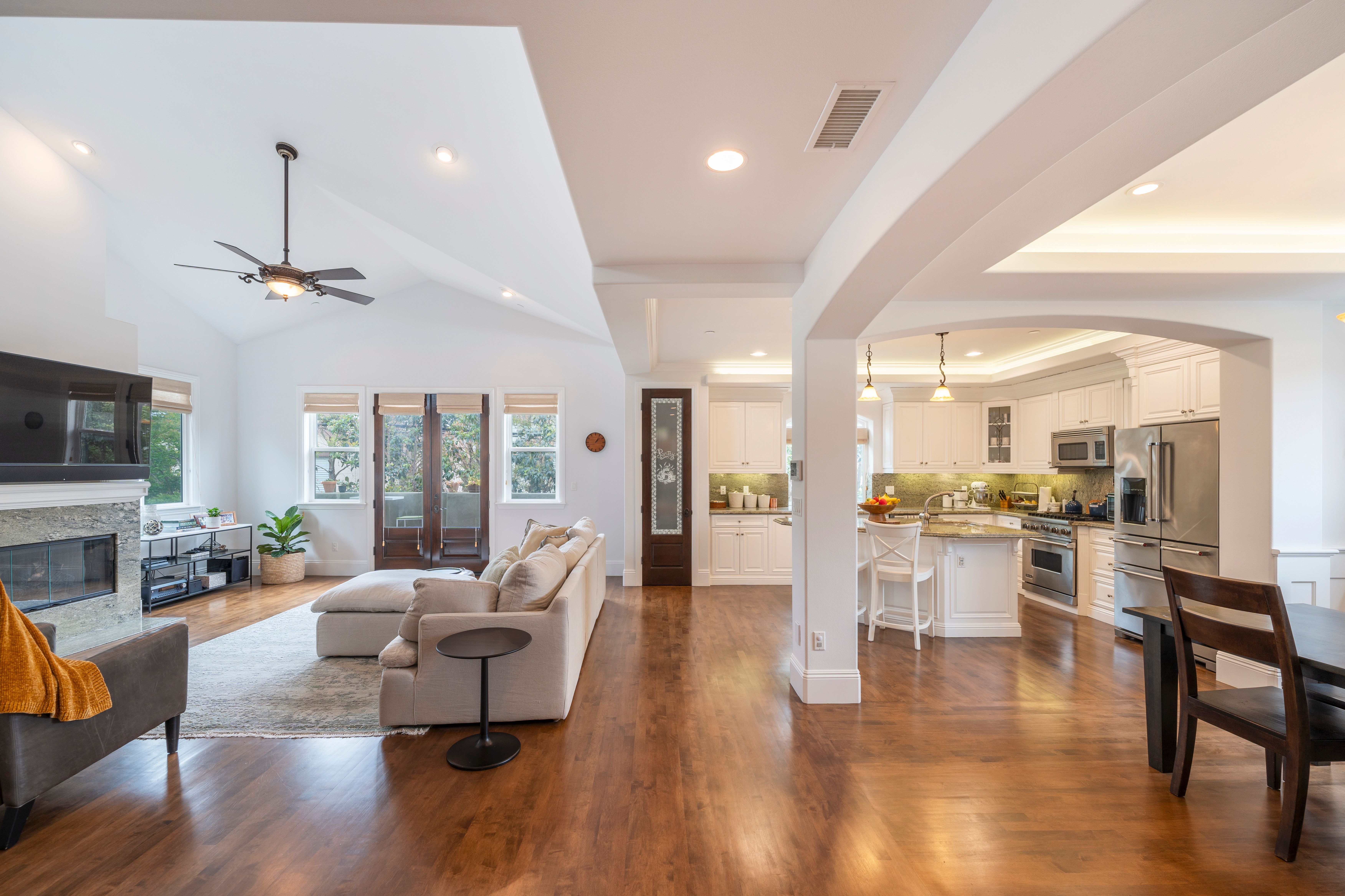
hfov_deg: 104.3
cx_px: 672
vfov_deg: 81.2
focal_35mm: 14
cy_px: 448
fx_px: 523
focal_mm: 14
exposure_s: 1/6
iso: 100
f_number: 7.1
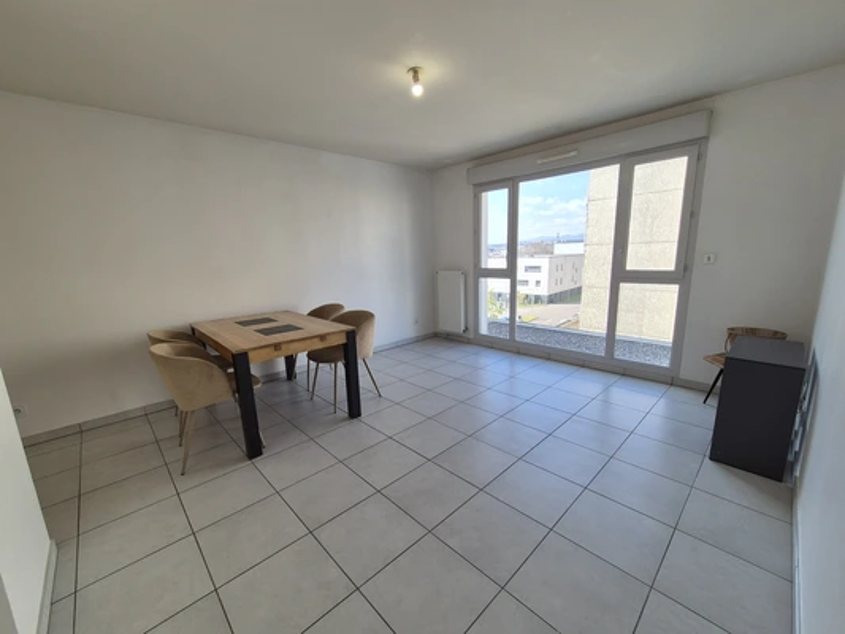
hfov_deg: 106.2
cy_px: 317
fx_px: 317
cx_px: 422
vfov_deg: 89.9
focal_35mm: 13
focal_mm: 2.2
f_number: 2.2
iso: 50
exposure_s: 1/218
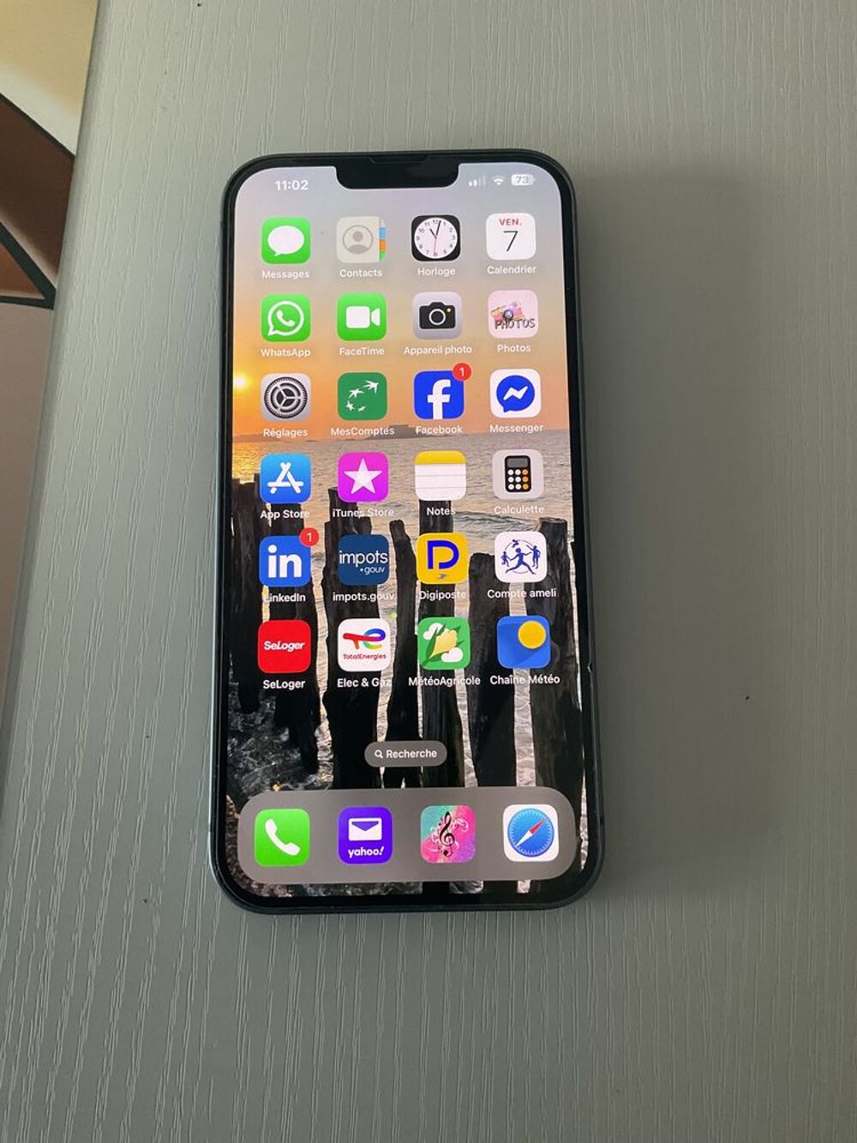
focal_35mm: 29
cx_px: 428
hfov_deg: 48.2
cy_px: 572
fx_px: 957
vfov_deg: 61.7
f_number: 1.8
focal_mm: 3
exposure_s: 1/60
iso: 64
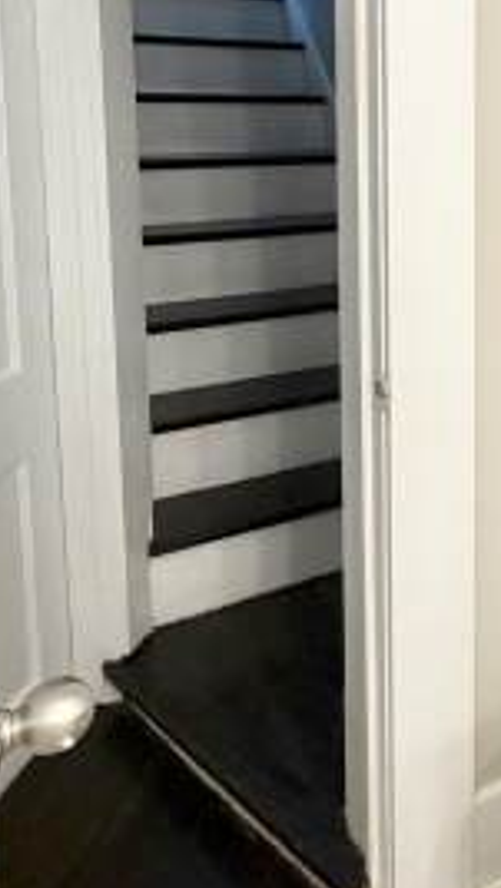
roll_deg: -0.8
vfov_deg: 50.7
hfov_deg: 28.0
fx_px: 896
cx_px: 574
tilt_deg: -6.8
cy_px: 227
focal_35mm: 38
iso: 200
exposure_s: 1/60
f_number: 2.2
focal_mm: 2.22
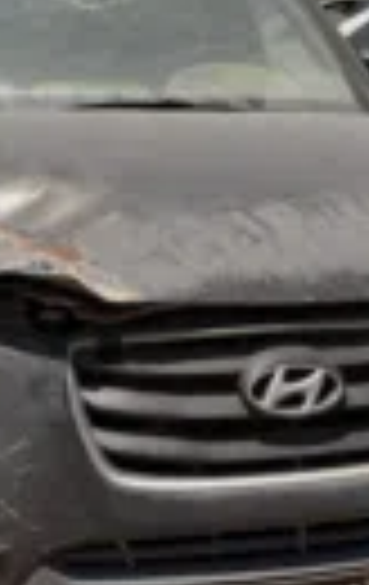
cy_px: 176
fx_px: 1247
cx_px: 202
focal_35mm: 78
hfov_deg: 16.8
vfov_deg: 26.2
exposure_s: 1/7353
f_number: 1.78
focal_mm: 6.76
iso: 80
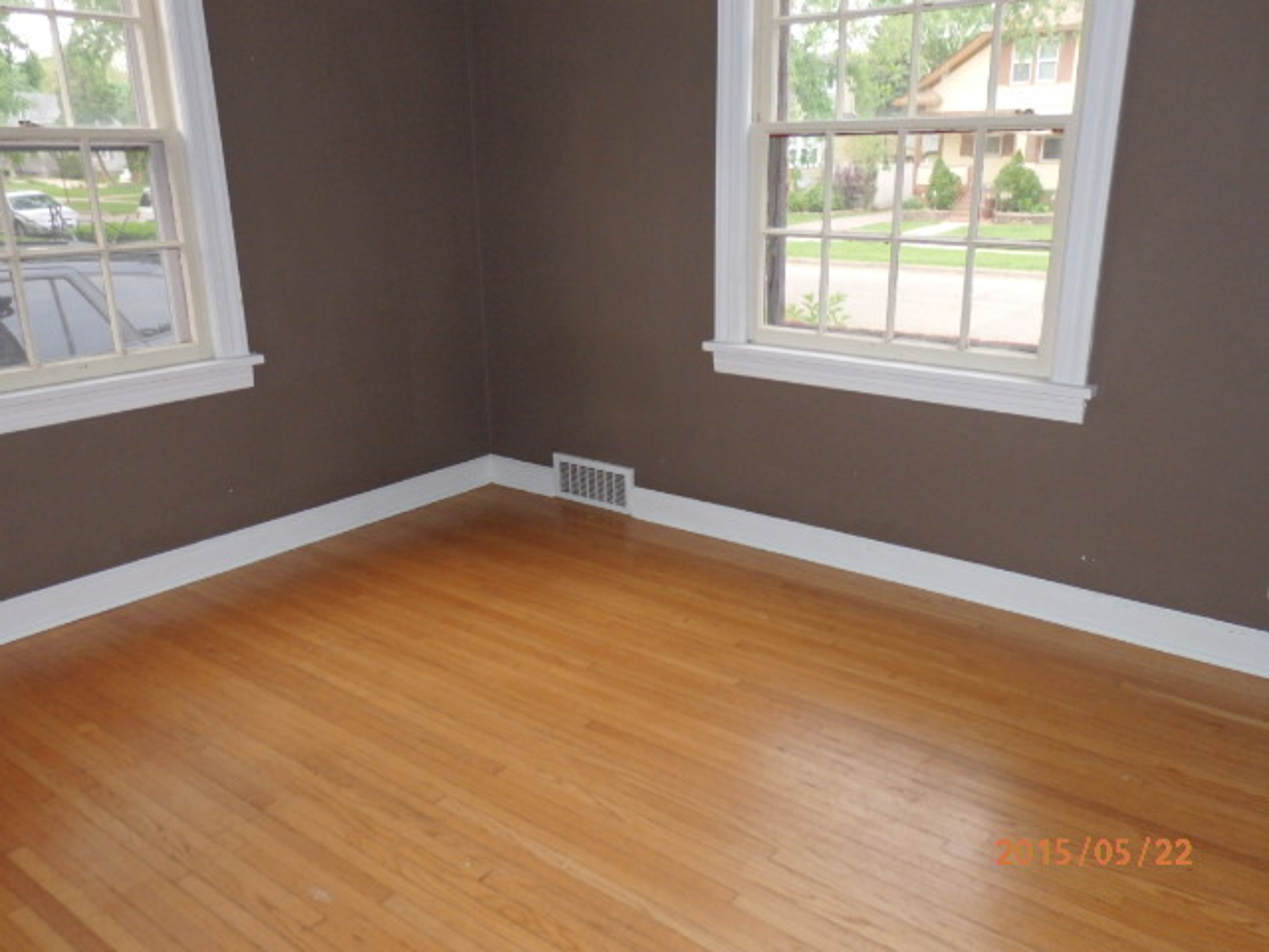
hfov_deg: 65.3
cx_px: 634
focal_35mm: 27
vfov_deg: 51.4
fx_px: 990
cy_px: 476
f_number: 3.2
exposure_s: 1/30
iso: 400
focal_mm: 5
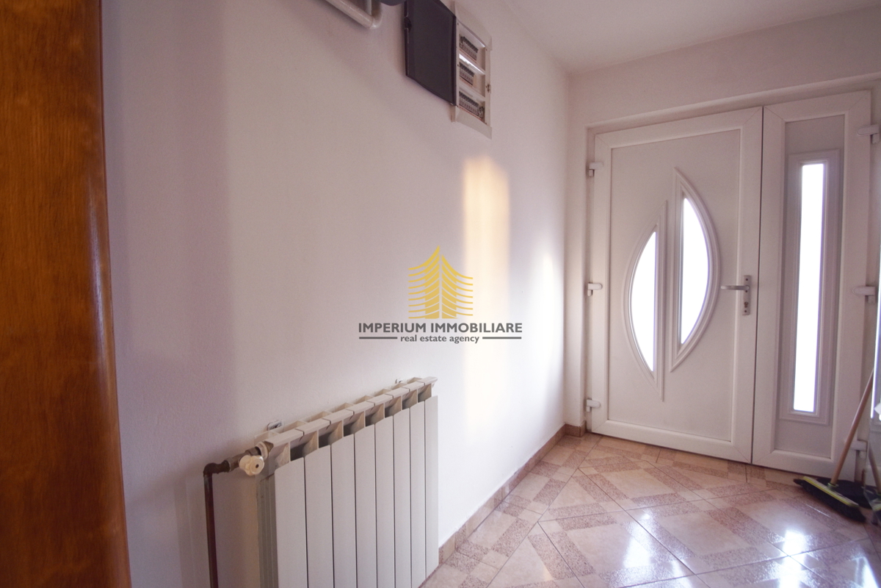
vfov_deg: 77.3
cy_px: 294
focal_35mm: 15
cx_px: 440
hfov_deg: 100.4
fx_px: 367
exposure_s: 1/15
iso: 220
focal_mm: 10
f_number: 4.5
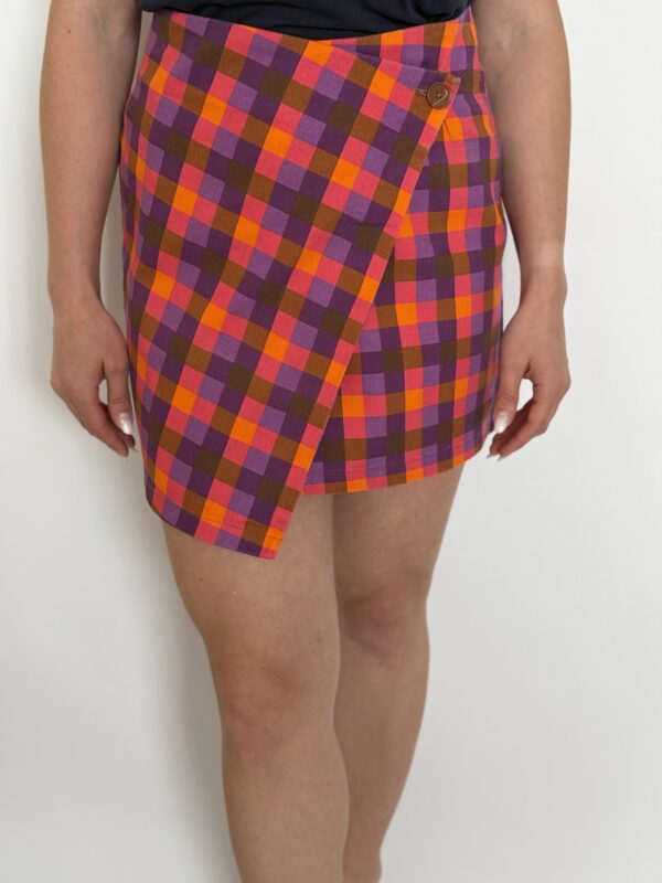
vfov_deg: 39.7
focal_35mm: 48
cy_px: 442
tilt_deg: -17.6
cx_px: 331
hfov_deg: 30.3
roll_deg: +0.1
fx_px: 1224
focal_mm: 6.76
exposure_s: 1/109
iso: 100
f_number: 1.78
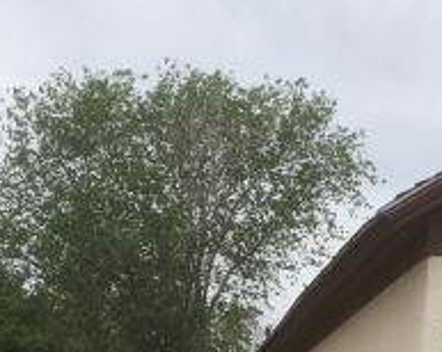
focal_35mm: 94
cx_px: 195
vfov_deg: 15.9
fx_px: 1228
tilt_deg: +5.8
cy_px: 386
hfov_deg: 20.4
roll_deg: -1.0
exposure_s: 1/1789
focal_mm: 4.15
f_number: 2.2
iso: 25
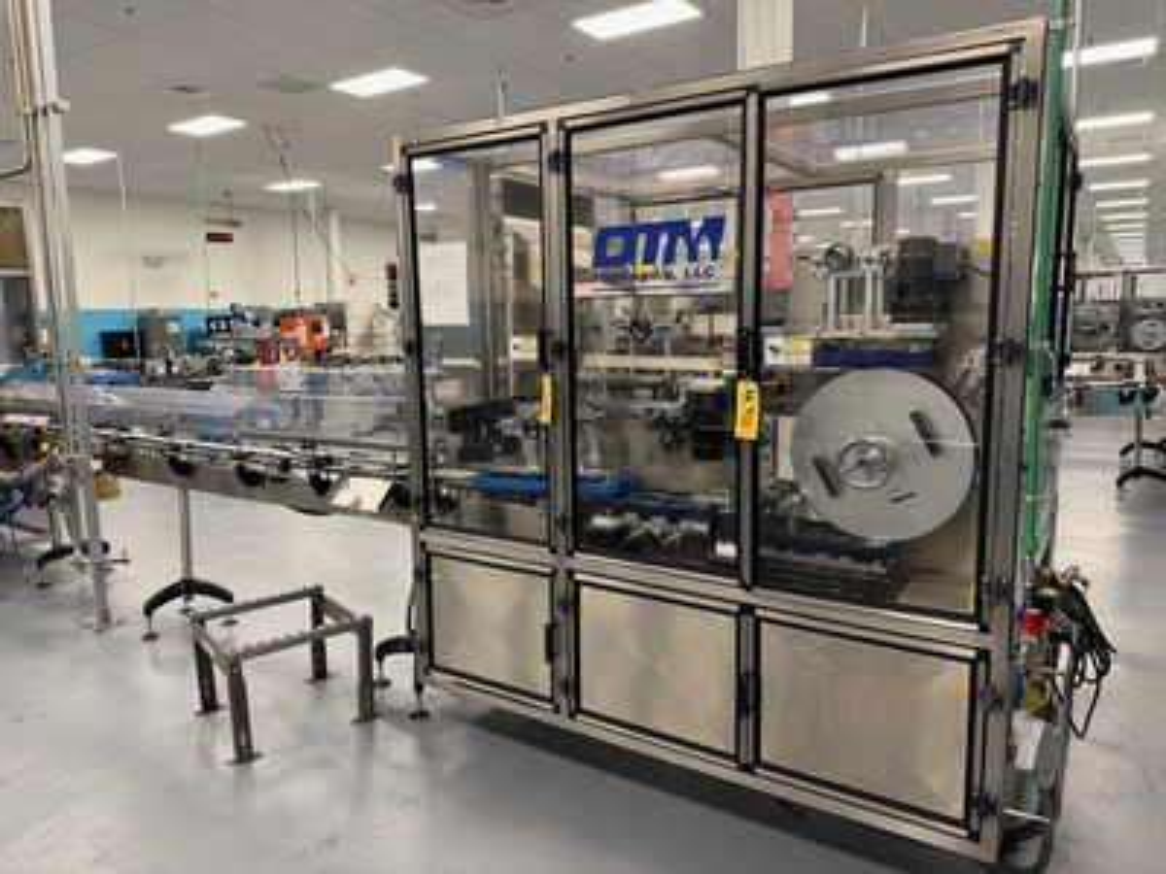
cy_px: 437
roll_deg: +1.1
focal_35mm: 24
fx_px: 808
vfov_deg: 56.8
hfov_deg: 71.6
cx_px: 583
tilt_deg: -5.3
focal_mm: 6.76
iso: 200
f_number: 1.78
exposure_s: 1/62
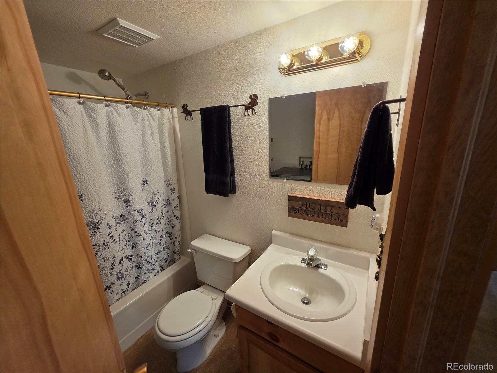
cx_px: 248
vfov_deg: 89.9
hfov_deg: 106.2
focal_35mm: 13
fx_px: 187
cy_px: 186
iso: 200
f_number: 1.9
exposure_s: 1/120
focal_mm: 2.2
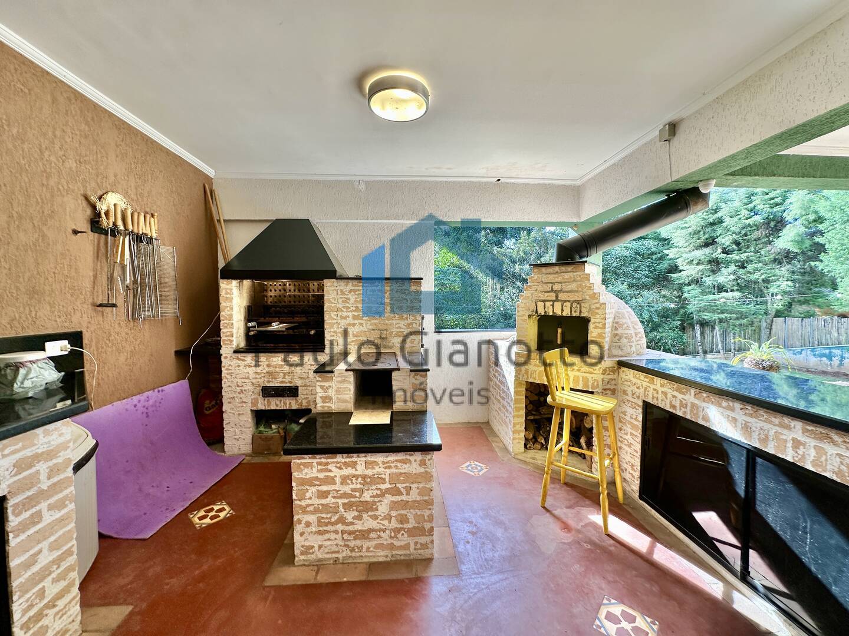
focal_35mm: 14
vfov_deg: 85.7
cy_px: 318
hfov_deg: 102.1
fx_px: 343
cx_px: 424
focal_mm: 2.22
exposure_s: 1/120
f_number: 2.2
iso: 40
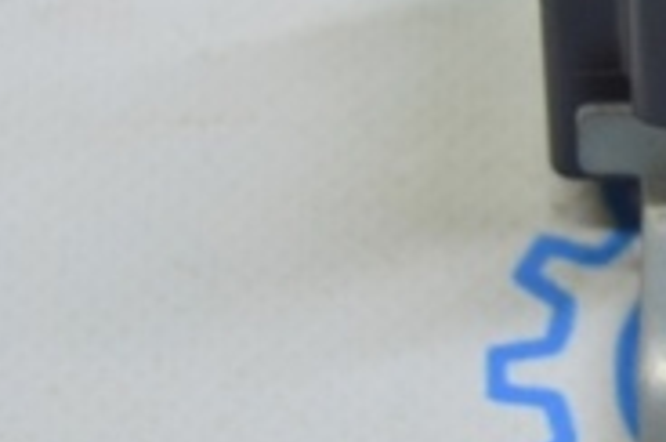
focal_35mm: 251
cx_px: 927
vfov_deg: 5.4
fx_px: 4635
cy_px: 5
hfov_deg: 8.1
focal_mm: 48
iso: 400
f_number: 5.6
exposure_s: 1/25
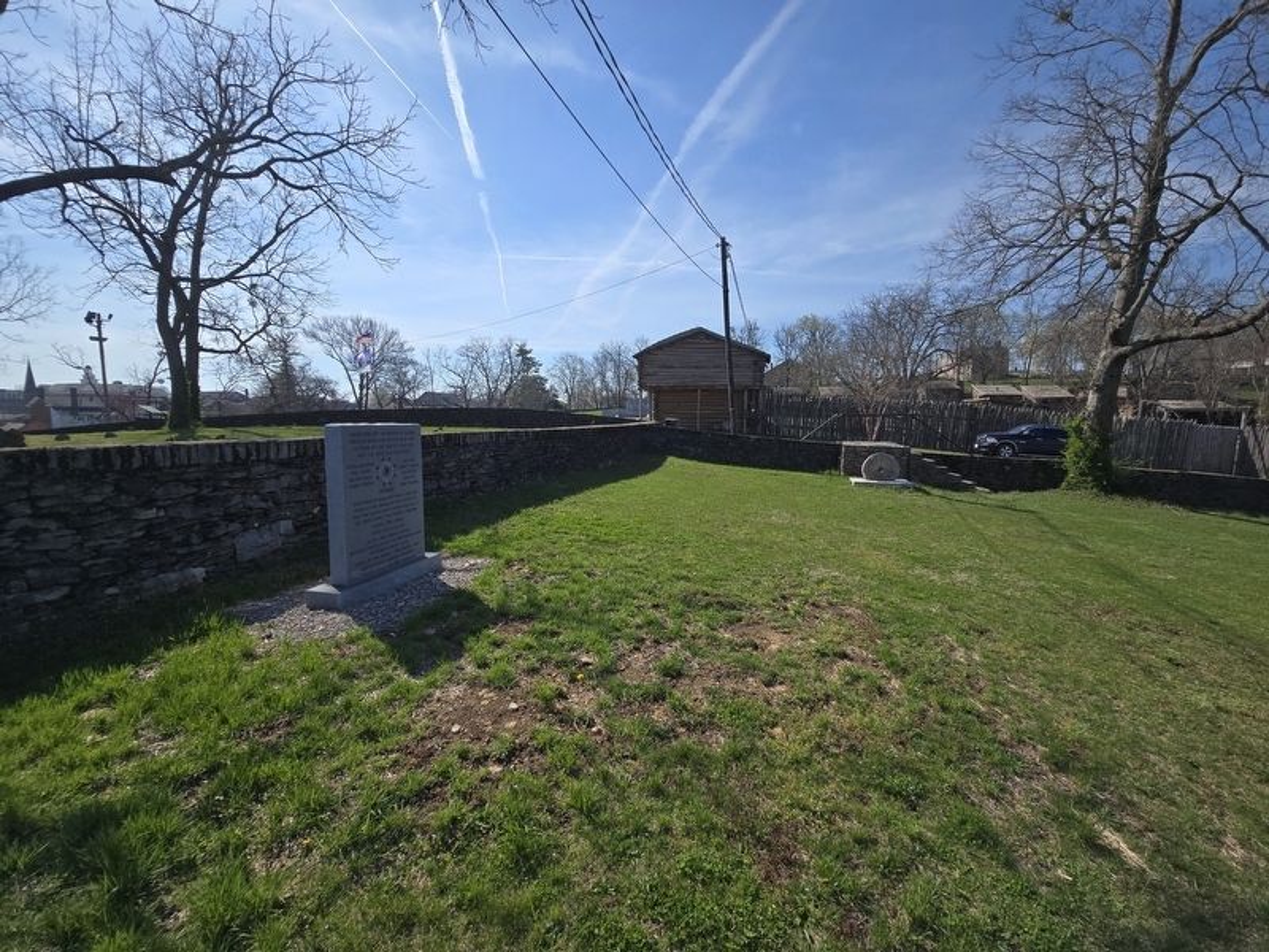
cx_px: 634
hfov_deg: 106.2
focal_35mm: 13
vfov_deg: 89.9
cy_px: 476
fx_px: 477
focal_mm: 2.2
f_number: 2.2
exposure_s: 1/3018
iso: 50
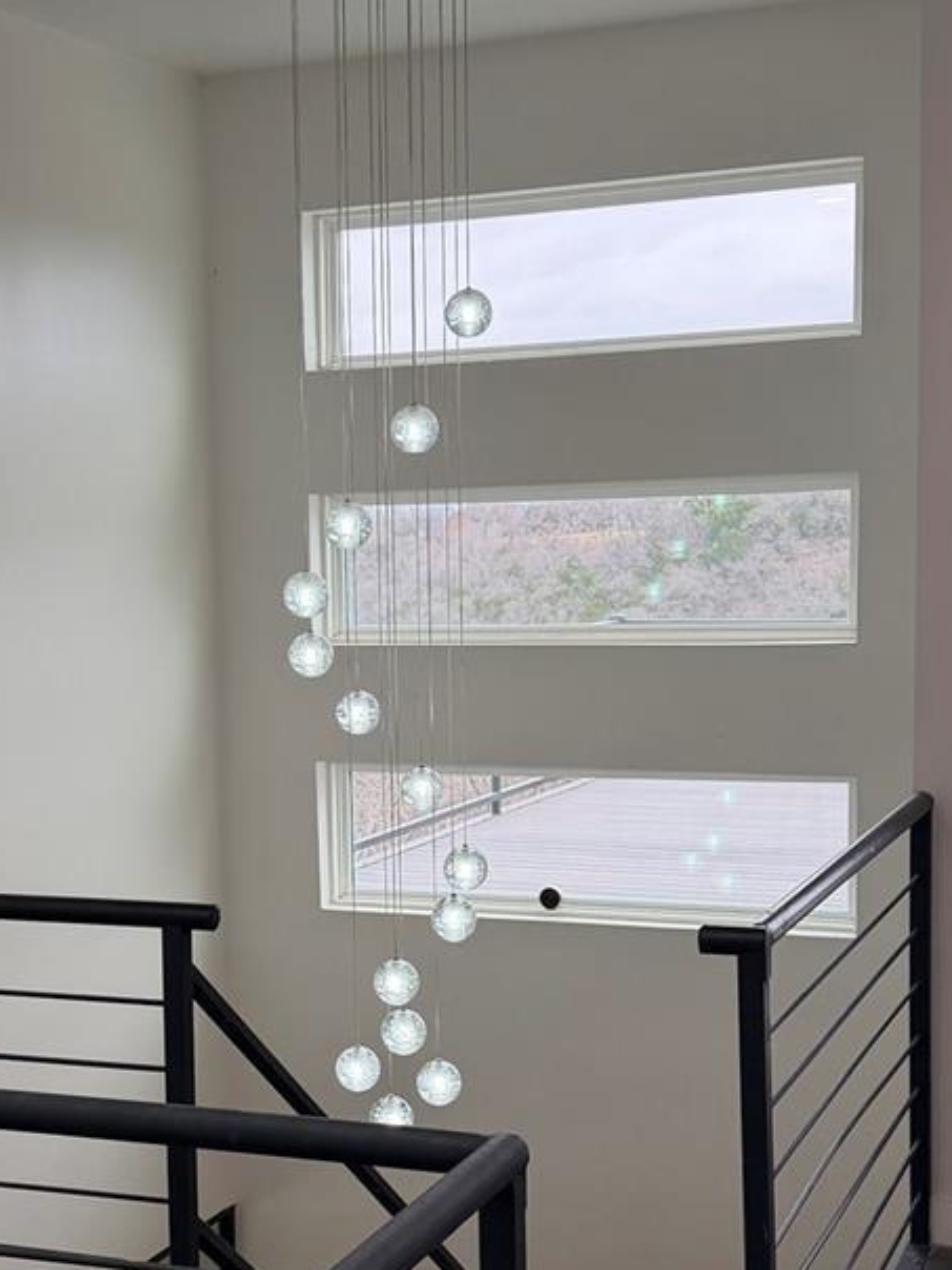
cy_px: 772
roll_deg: +1.4
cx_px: 242
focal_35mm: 61
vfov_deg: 31.6
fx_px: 2237
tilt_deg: -7.3
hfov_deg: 23.8
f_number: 1.78
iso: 100
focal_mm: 6.76
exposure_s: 1/476
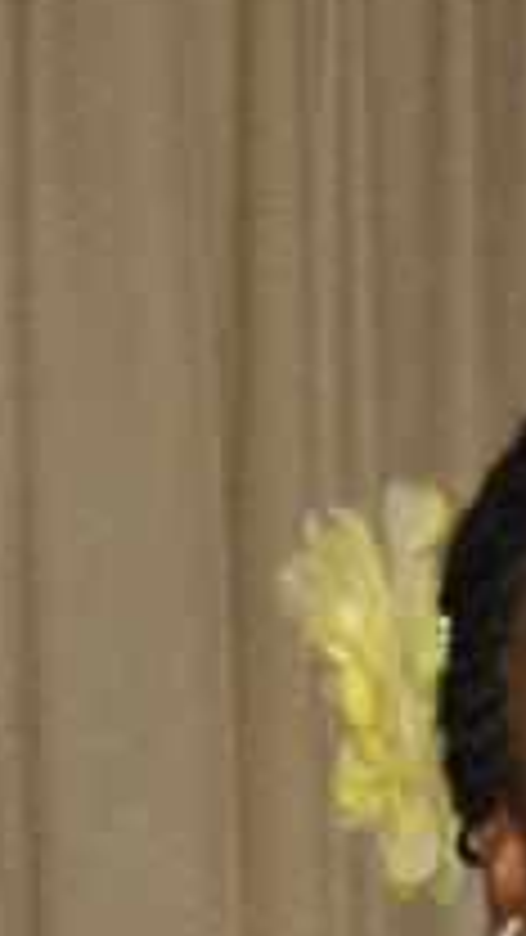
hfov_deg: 3.2
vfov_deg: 5.6
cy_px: 1418
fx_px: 9397
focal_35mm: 379
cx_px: 751
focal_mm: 78
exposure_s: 1/60
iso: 400
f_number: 5.3
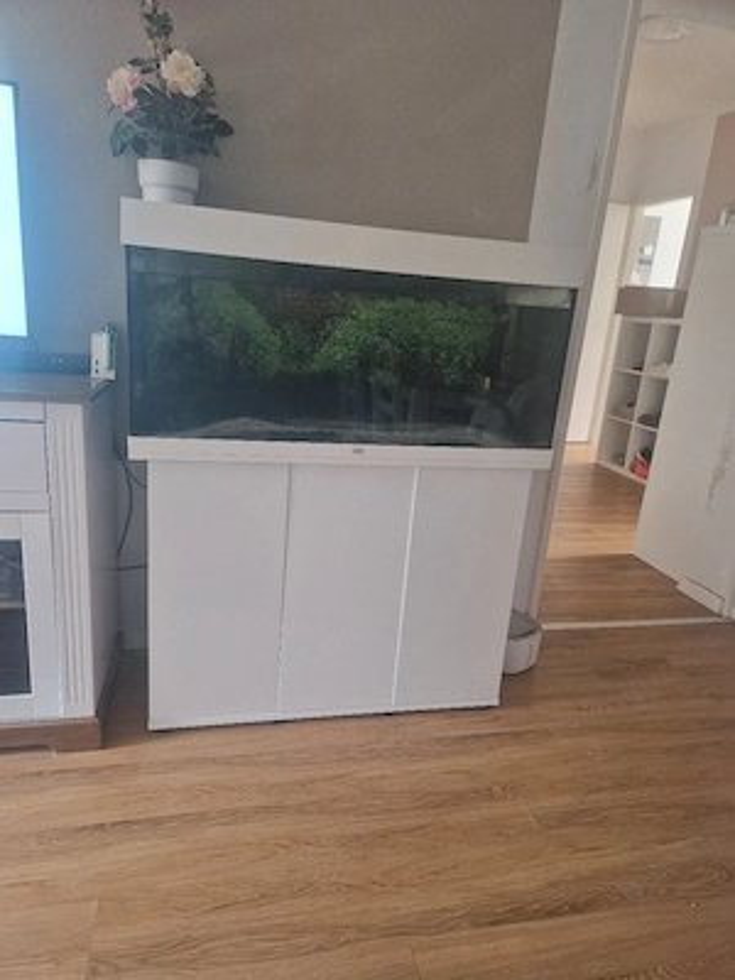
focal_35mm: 23
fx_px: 651
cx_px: 368
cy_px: 490
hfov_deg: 58.9
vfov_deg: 73.9
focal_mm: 5.4
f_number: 1.8
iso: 640
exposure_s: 1/50
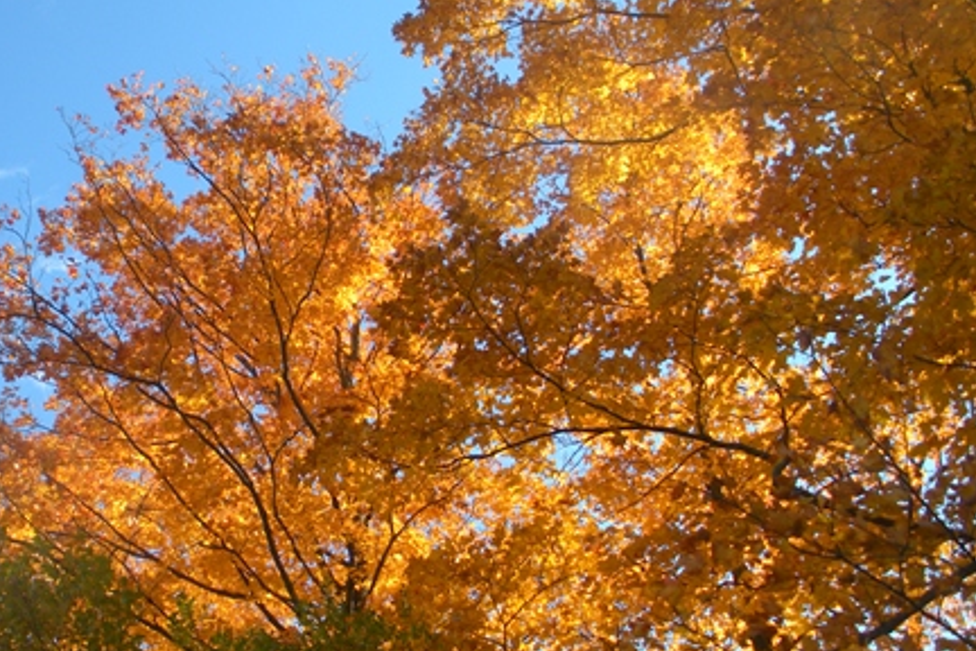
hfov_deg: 37.8
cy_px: 321
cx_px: 330
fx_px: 1410
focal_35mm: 52
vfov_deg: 26.0
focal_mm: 6.3
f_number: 3.5
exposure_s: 1/355
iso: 64
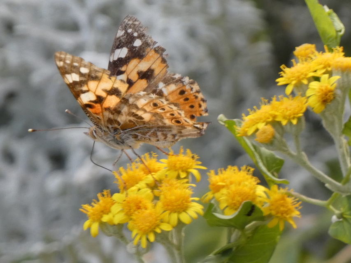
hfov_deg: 2.9
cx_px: 176
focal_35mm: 681
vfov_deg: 2.2
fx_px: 6906
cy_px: 132
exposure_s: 1/100
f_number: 5.6
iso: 400
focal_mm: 121.9
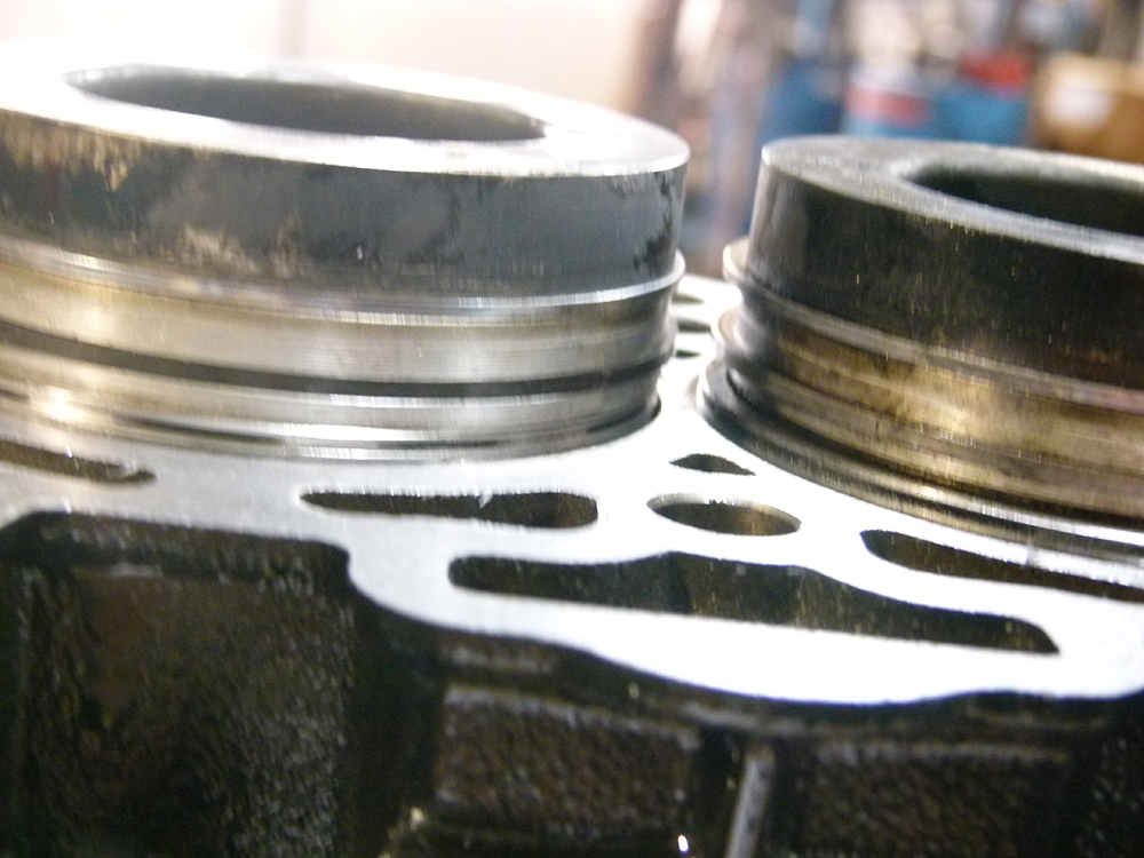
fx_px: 2181
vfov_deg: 22.3
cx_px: 572
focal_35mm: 66
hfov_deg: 29.4
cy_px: 429
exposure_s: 1/13
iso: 400
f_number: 3.3
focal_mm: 11.8
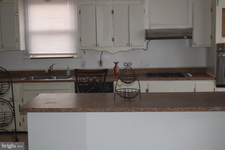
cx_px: 112
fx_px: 422
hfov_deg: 29.9
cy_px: 75
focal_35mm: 68
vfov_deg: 20.2
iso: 800
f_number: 5
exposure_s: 1/100
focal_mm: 45
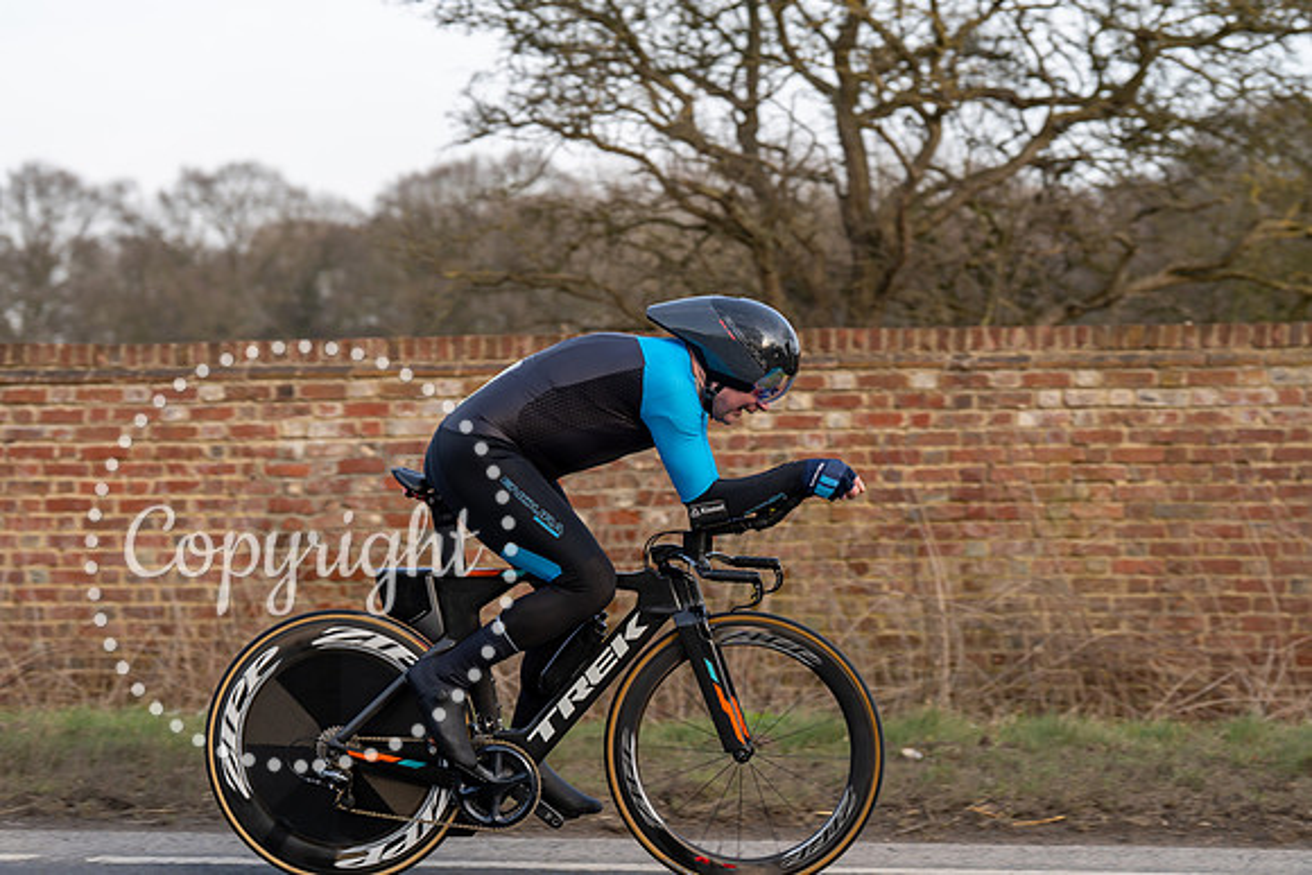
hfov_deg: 21.7
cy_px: 438
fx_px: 3426
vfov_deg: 14.6
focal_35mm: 94
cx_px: 656
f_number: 4
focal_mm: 94
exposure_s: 1/800
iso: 250
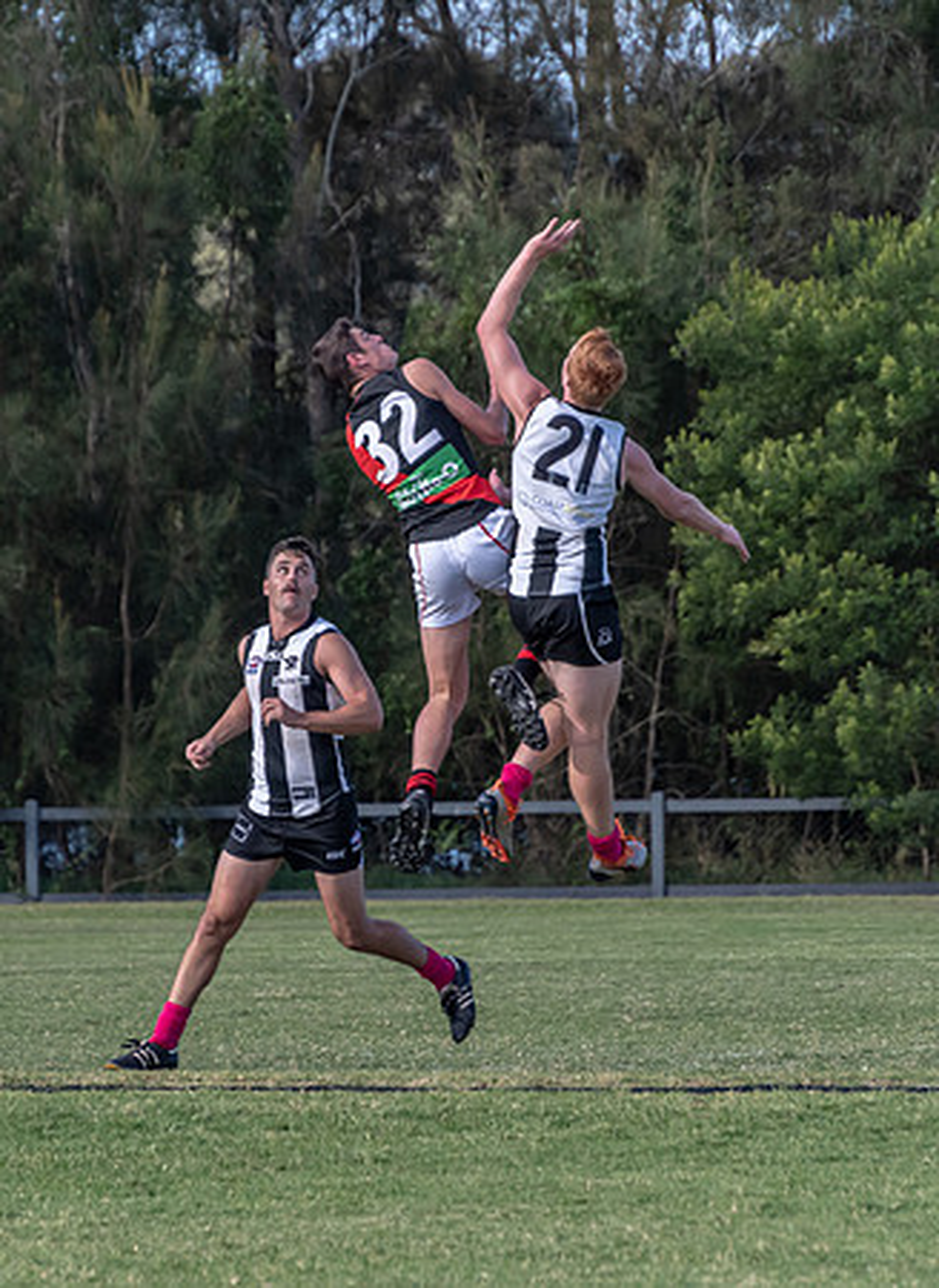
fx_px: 19821
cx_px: 326
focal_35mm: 538
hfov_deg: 2.7
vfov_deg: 3.7
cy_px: 642
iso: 800
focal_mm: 240
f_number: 6.3
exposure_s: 1/1250
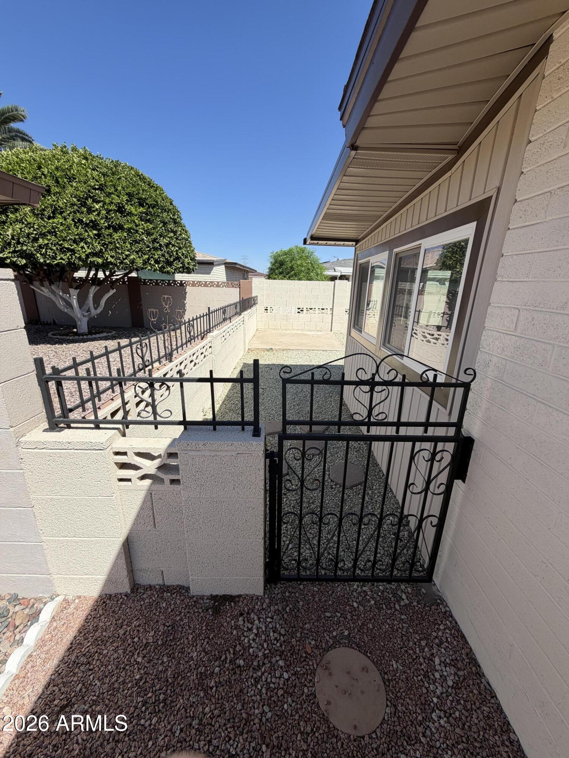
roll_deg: -2.3
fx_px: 307
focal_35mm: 14
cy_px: 379
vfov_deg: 102.1
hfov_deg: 85.7
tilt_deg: -17.9
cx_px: 284
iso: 25
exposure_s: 1/770
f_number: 2.2
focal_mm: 2.22
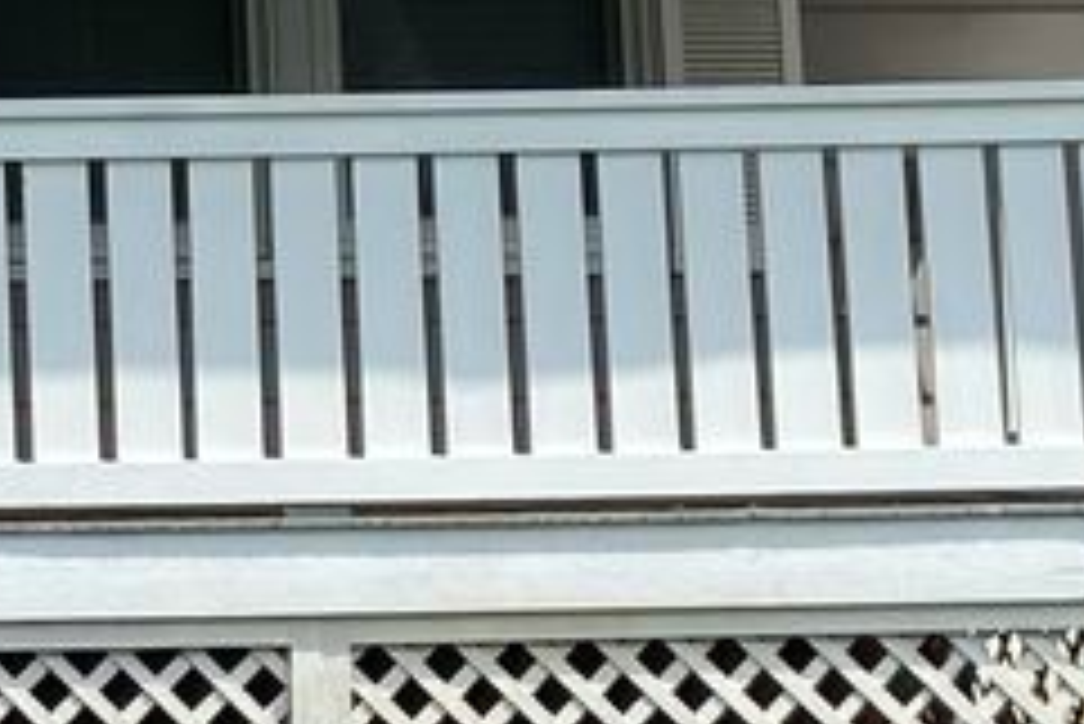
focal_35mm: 168
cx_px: -513
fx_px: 5062
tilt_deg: +8.0
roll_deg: +0.9
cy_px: -214
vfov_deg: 8.1
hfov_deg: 11.7
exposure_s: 1/2625
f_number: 1.8
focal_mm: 4.25
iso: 32
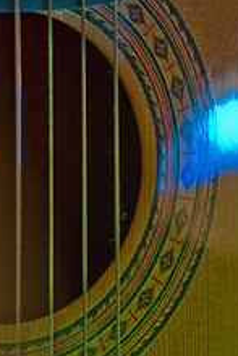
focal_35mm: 383
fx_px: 3792
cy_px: 282
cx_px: 142
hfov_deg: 3.6
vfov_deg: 5.4
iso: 400
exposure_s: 1/8
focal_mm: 125
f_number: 4.5
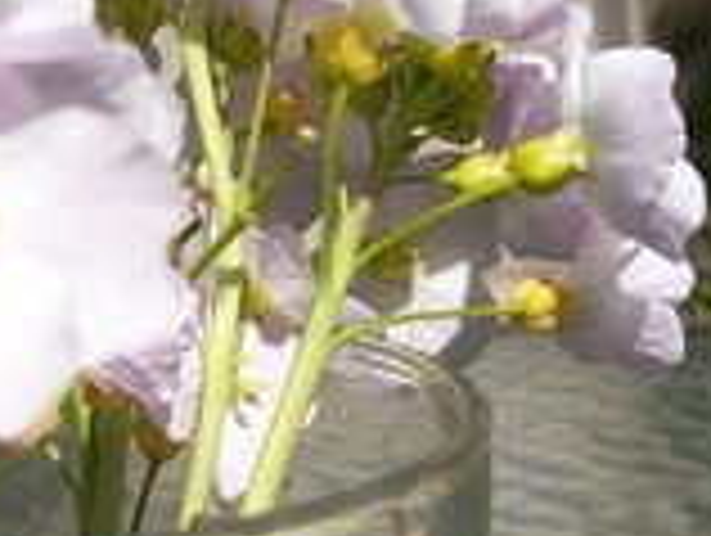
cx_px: 76
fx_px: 2057
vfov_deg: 14.7
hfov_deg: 19.3
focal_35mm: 100
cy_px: 482
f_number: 4.8
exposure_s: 1/982
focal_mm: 6
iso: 80
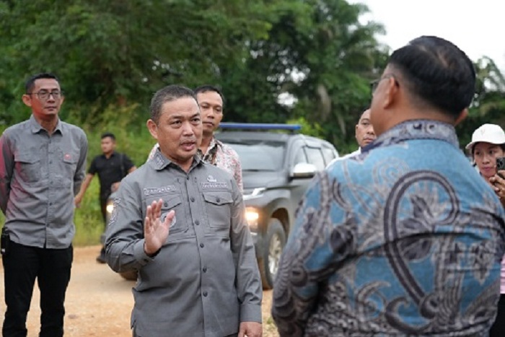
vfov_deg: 22.3
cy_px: 168
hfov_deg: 32.9
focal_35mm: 61
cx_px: 252
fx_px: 856
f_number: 4
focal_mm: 61
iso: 5000
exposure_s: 1/160
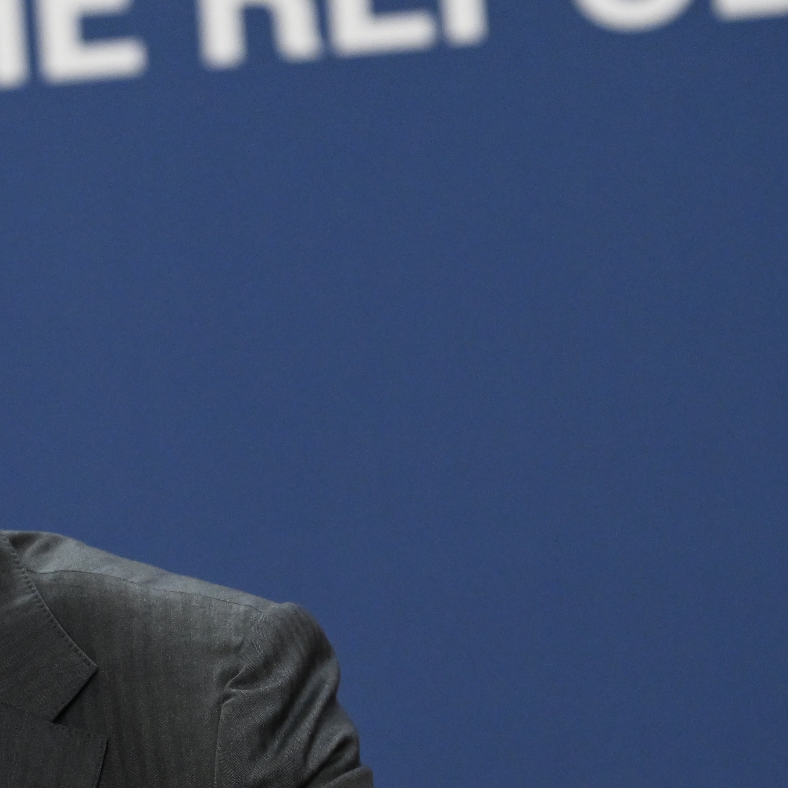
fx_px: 15092
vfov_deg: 3.0
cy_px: 441
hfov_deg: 3.0
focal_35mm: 586
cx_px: -98
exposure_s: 1/400
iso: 3200
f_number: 4
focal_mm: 200
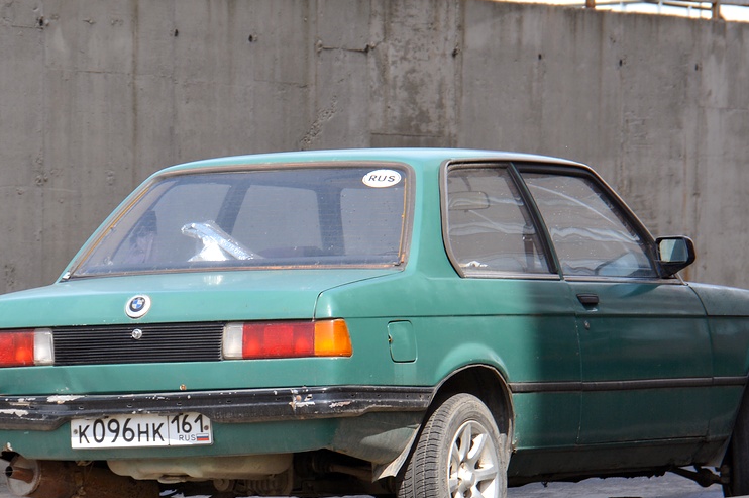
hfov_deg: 8.1
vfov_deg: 5.4
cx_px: 388
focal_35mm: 255
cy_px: 274
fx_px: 5296
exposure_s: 1/250
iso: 200
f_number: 8
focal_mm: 105
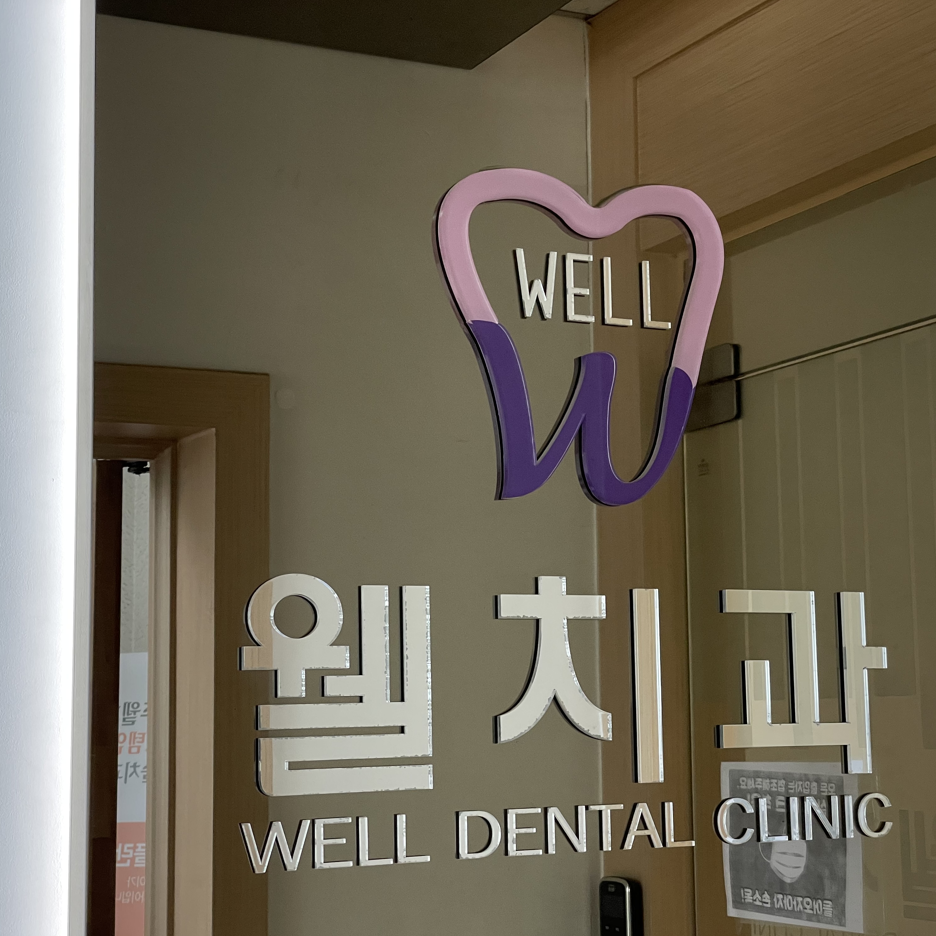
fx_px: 1897
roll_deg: +0.8
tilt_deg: +8.7
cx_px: 532
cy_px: 471
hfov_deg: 27.7
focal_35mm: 62
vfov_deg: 27.7
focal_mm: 6
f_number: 2
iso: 125
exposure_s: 1/120
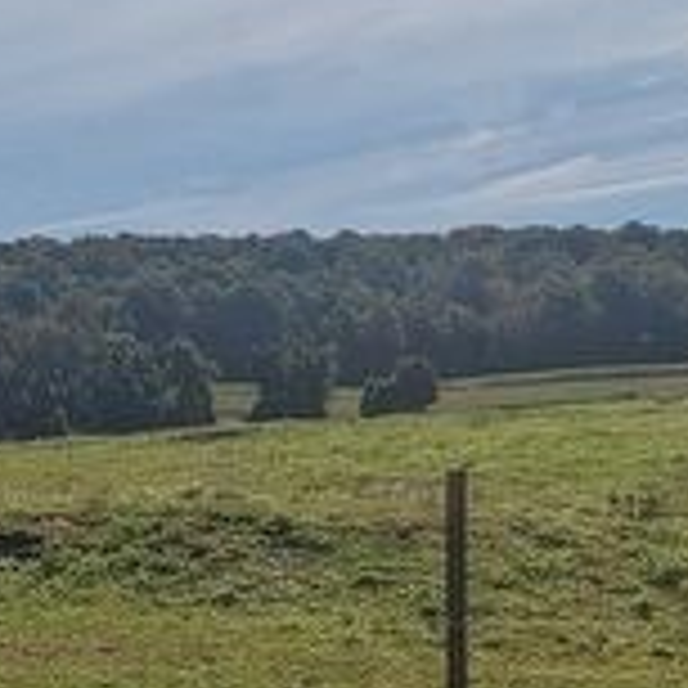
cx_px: -146
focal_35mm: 74
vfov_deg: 23.3
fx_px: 1664
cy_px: 283
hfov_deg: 21.6
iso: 51
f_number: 2.2
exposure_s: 1/6757
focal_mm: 2.35
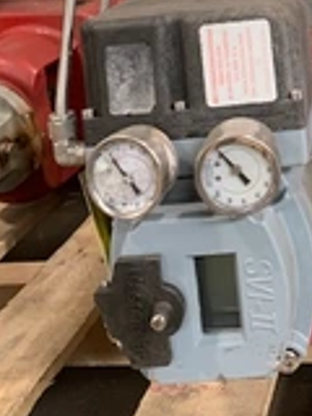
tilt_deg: -3.0
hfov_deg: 21.7
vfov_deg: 26.6
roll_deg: +6.3
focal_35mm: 65
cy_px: -78
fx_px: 781
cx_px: 322
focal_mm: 4.25
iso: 160
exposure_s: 1/60
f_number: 1.8
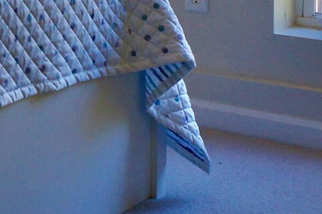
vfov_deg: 11.0
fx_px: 1081
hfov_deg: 16.0
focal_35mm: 121
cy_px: -85
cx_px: -113
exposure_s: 1/60
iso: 320
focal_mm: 16
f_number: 4.5
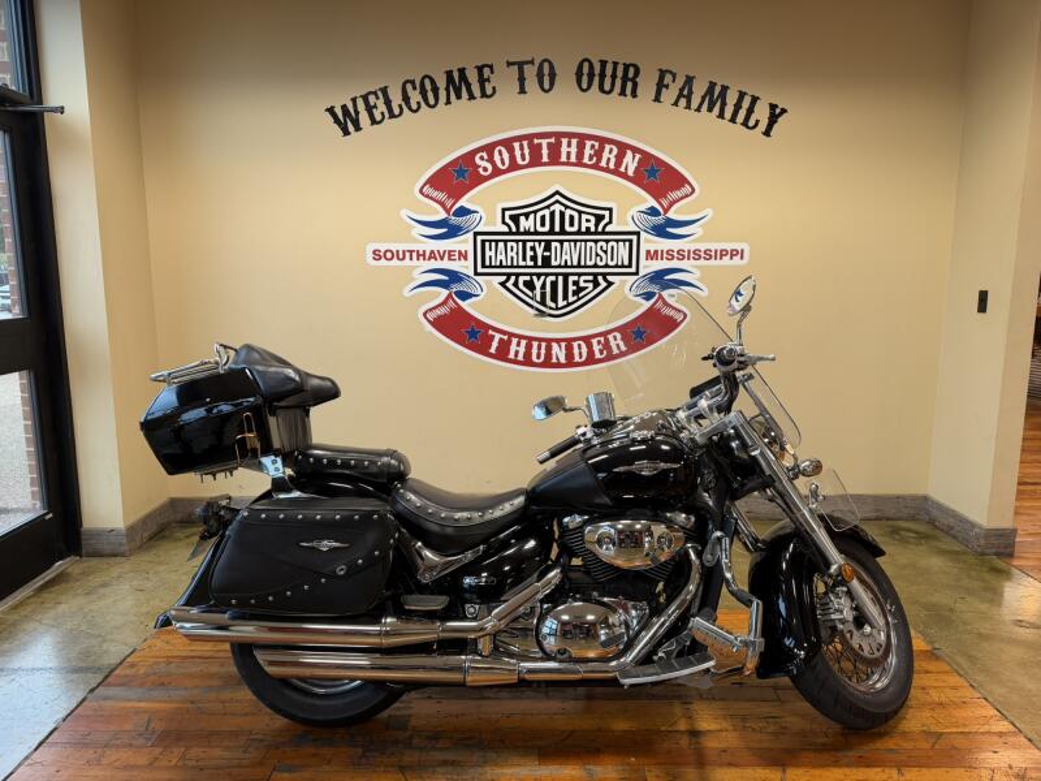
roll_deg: +1.0
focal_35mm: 24
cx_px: 520
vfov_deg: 56.8
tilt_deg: -8.6
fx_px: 722
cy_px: 390
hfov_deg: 71.6
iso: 125
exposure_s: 1/60
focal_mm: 6.76
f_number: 1.78
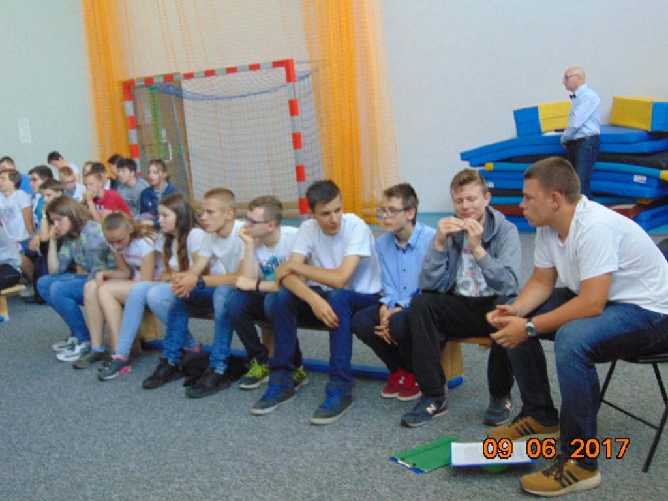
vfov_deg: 29.1
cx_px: 334
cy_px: 250
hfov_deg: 38.2
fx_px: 965
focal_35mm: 50
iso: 400
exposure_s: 1/25
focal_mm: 9
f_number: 3.5
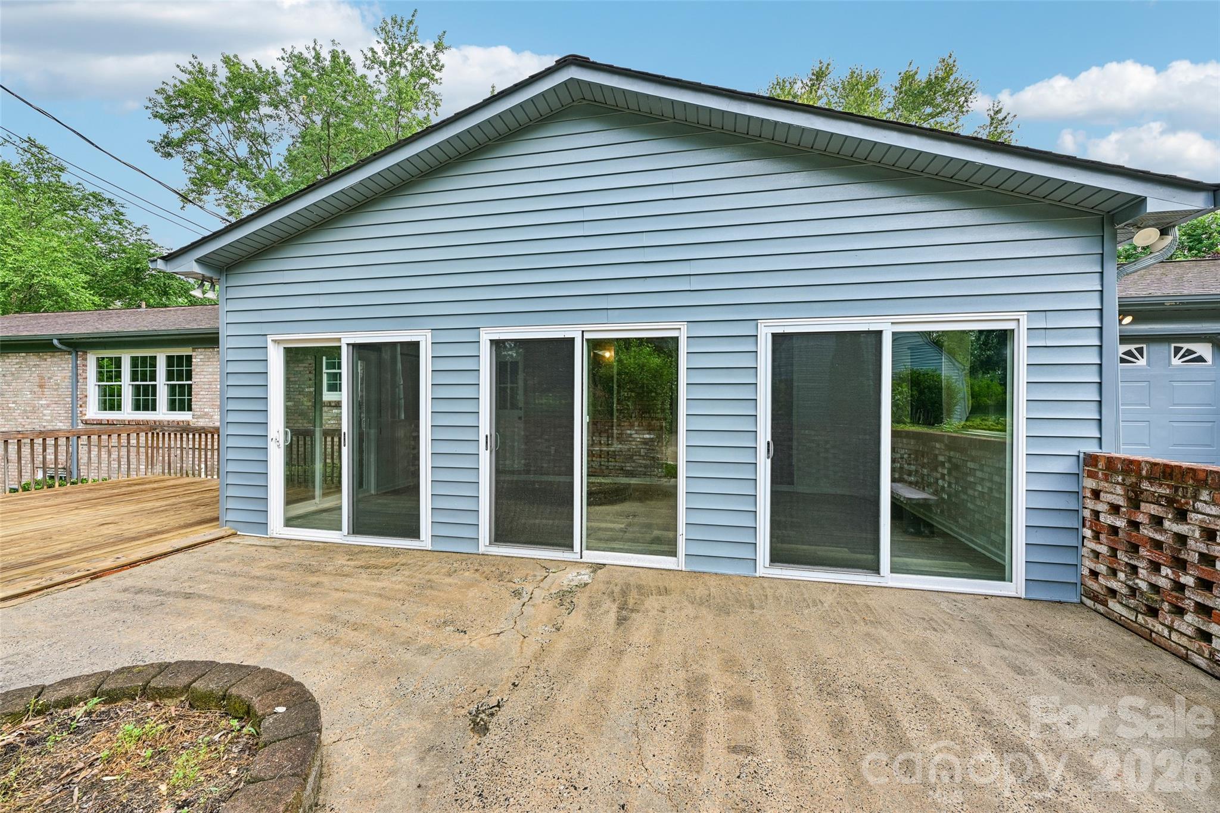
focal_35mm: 14
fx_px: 474
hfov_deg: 104.3
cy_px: 406
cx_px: 610
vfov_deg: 81.2
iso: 100
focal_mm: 14
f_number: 8
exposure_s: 1/60
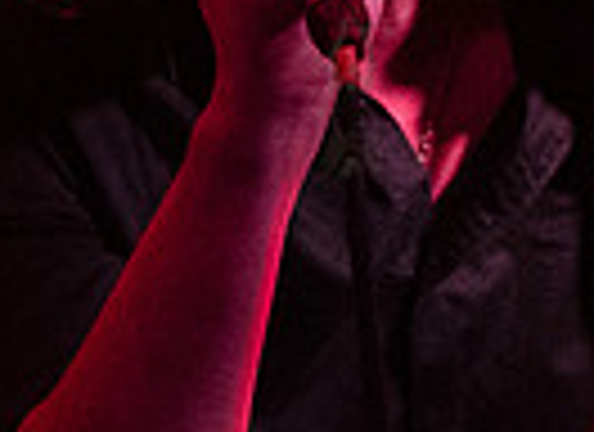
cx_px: 311
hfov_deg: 16.1
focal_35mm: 124
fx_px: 2105
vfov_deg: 11.6
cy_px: -12
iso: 12800
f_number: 3.2
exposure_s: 1/400
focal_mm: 24
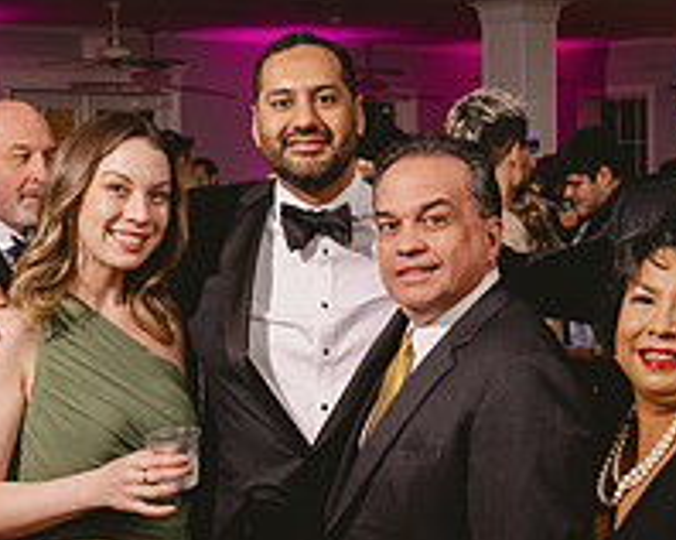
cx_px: 326
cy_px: 340
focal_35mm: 73
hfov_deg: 26.1
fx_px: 1459
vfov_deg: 20.9
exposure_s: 1/160
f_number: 4
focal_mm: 24
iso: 800
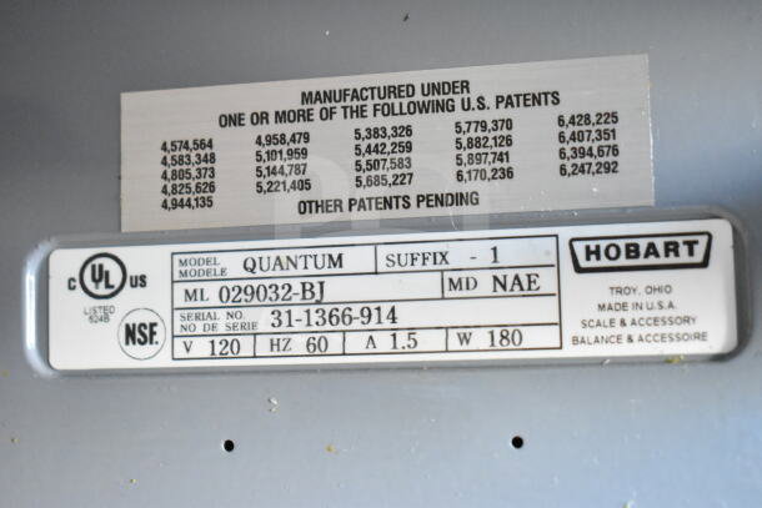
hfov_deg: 33.4
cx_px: 381
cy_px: 254
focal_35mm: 60
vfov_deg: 22.6
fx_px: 1270
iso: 10000
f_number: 5
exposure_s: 1/60
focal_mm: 40
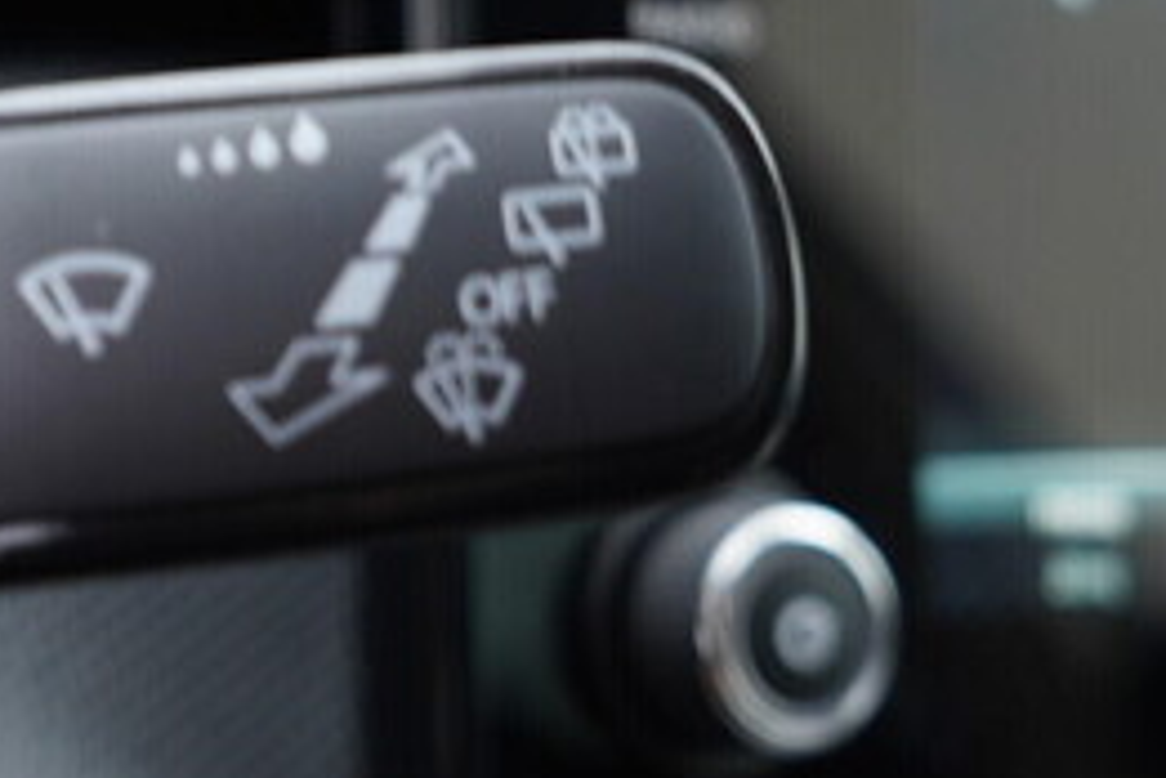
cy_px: 378
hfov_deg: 25.3
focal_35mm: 76
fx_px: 2461
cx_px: -18
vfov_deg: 17.9
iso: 250
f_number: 2.8
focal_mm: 24
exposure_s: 1/40
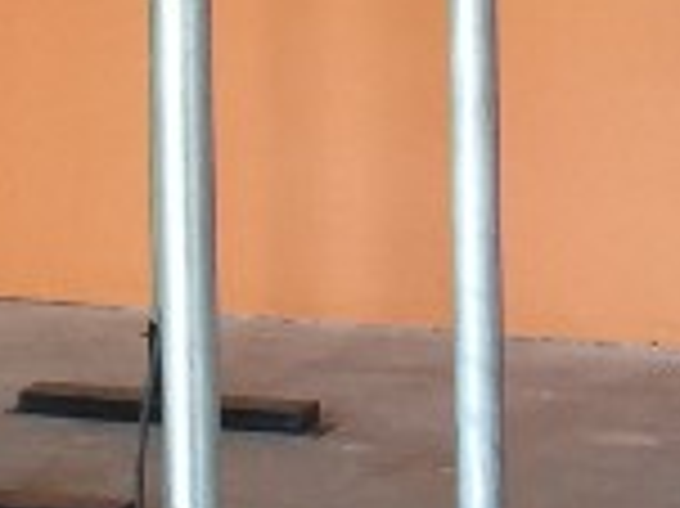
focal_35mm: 192
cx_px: -203
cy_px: -526
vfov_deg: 7.4
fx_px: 3769
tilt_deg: +3.5
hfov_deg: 10.1
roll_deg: -0.3
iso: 32
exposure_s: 1/40
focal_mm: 4.15
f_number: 2.2
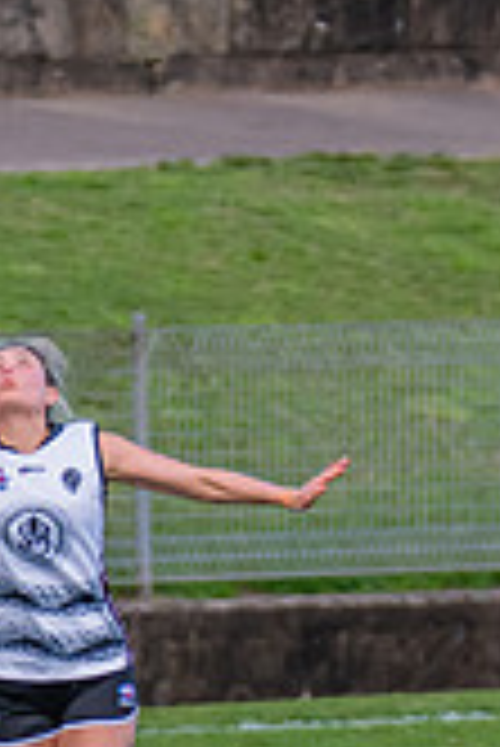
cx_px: 253
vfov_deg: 1.6
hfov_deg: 1.1
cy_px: 662
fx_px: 26859
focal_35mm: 1292
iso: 800
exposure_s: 1/1250
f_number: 4.5
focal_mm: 220
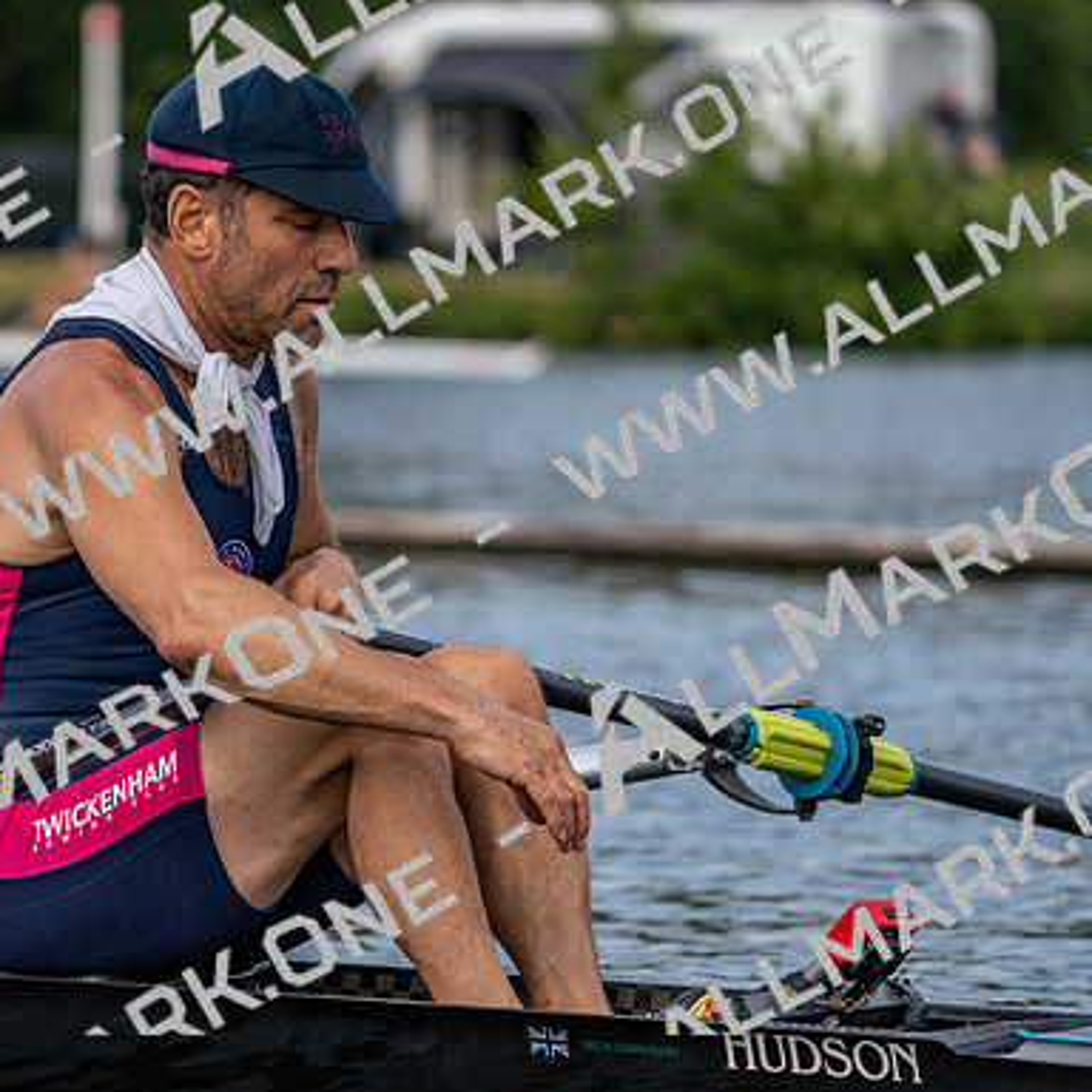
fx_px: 10814
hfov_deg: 5.8
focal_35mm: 303
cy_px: 547
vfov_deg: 5.8
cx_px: 347
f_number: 5.6
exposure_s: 1/1600
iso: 400
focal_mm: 236
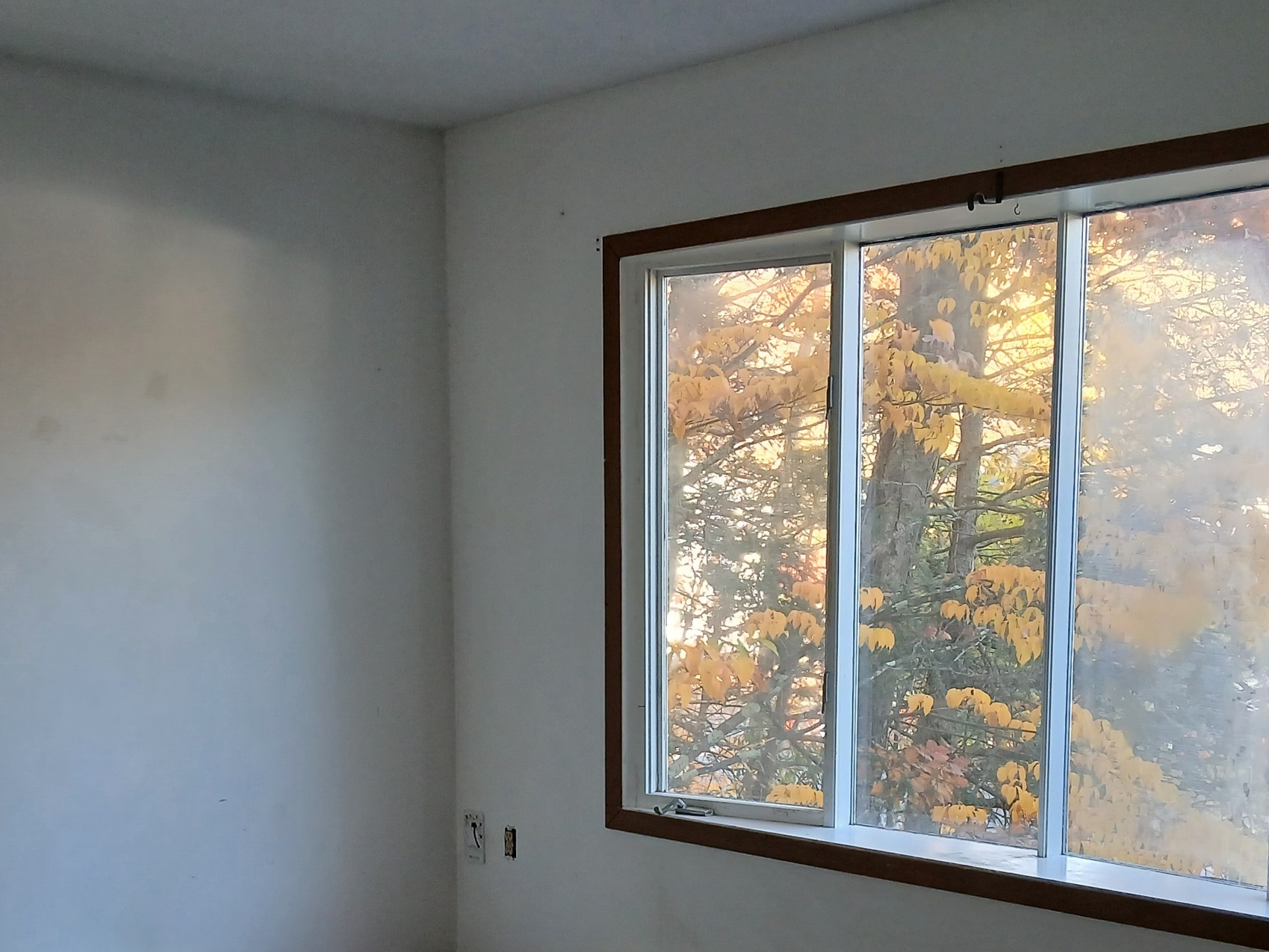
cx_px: 616
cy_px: 764
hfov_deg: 40.4
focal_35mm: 47
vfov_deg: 30.1
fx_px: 1723
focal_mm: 3.98
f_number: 1.8
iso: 125
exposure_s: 1/60
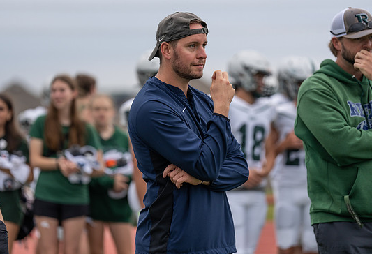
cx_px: 179
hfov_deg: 10.9
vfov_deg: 7.5
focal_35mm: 187
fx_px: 1947
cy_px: 112
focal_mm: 157
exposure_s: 1/1250
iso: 250
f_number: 2.8
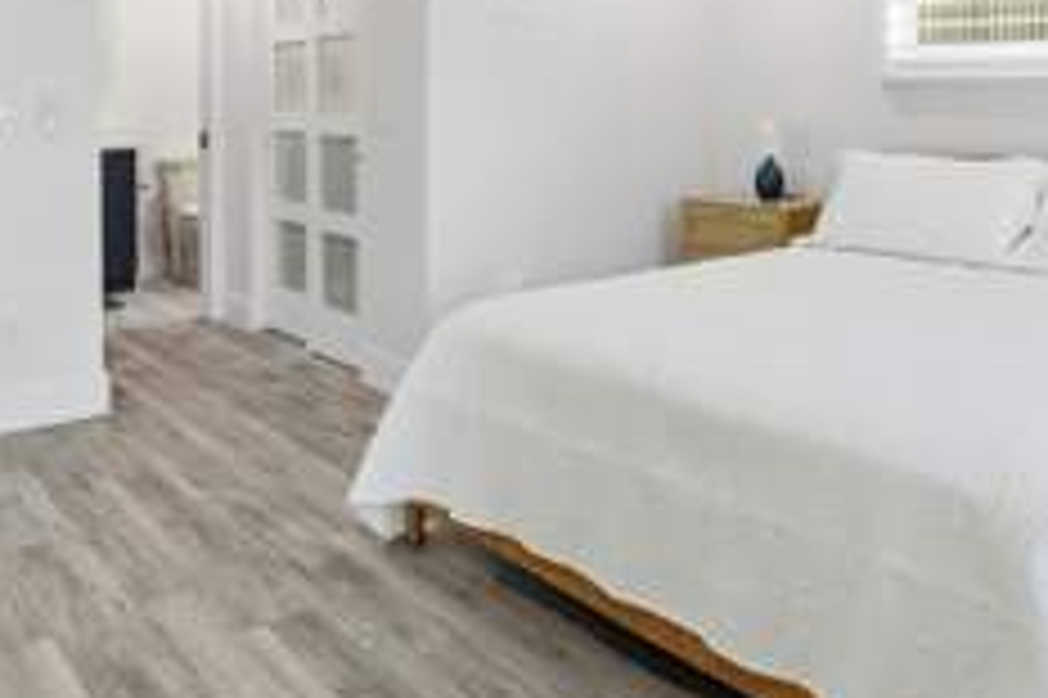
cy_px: 110
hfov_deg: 54.8
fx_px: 960
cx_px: 774
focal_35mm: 33
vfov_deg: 38.0
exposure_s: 1/160
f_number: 9
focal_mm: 16
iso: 400
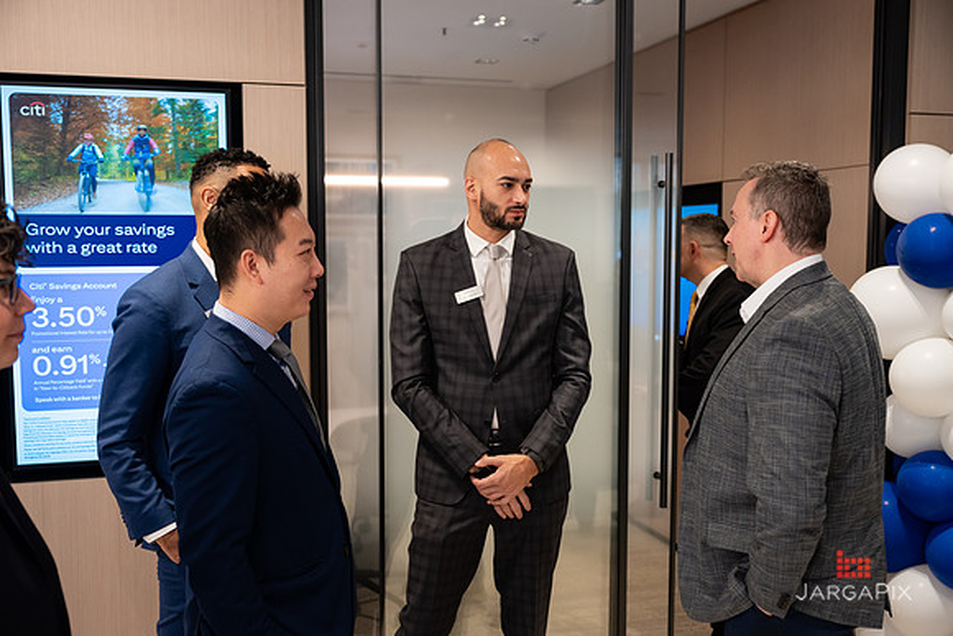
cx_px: 476
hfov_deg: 52.9
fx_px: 958
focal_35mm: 36
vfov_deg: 36.7
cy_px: 318
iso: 800
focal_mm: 36
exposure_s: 1/200
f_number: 3.2
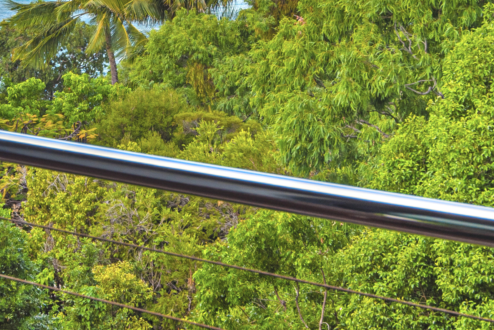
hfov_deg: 17.9
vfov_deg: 12.1
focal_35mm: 113
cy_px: 102
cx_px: 102
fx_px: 1551
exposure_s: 1/160
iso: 100
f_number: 10
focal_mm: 35
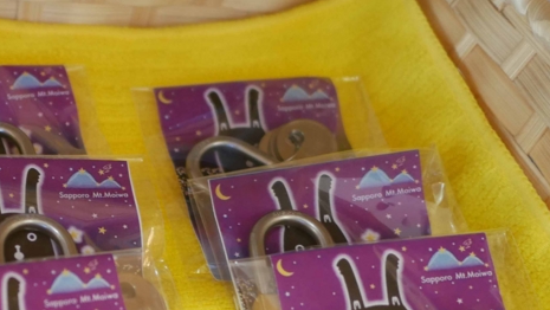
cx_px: 13
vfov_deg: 16.6
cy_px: 256
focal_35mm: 72
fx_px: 1050
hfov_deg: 27.8
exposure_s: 1/60
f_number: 1.7
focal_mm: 15
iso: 640
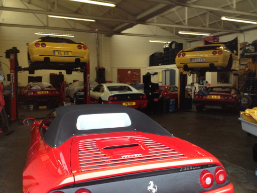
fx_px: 260
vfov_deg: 40.7
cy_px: 96
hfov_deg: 52.6
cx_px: 128
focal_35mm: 35
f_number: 2.4
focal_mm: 4.28
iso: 80
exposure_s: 1/30
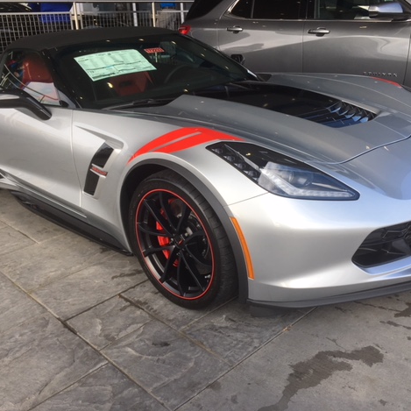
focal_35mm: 35
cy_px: 205
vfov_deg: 47.2
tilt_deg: -18.3
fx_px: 470
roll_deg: +1.0
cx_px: 205
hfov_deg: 47.2
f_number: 2.2
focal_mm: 4.15
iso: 25
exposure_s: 1/475
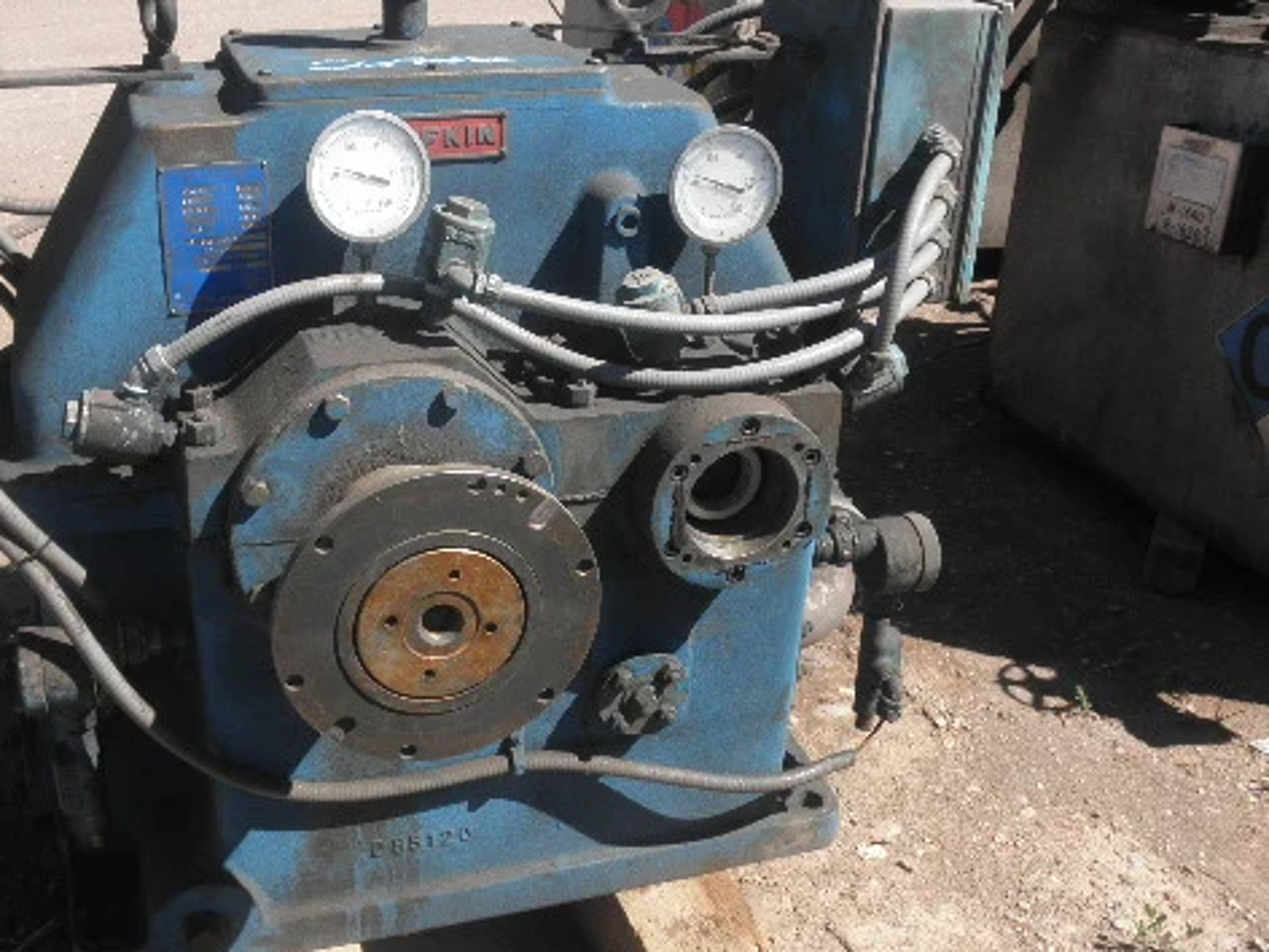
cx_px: 473
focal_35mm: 38
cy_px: 444
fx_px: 1393
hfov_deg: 48.5
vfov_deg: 37.7
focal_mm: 5
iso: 64
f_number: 8.5
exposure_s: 1/80
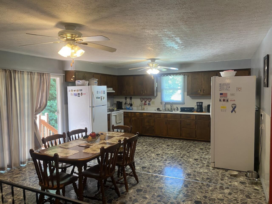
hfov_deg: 67.3
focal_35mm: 26
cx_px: 136
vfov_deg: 53.0
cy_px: 102
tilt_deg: -1.4
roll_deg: +0.6
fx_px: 204
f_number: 1.8
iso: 125
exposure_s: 1/60
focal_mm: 4.25
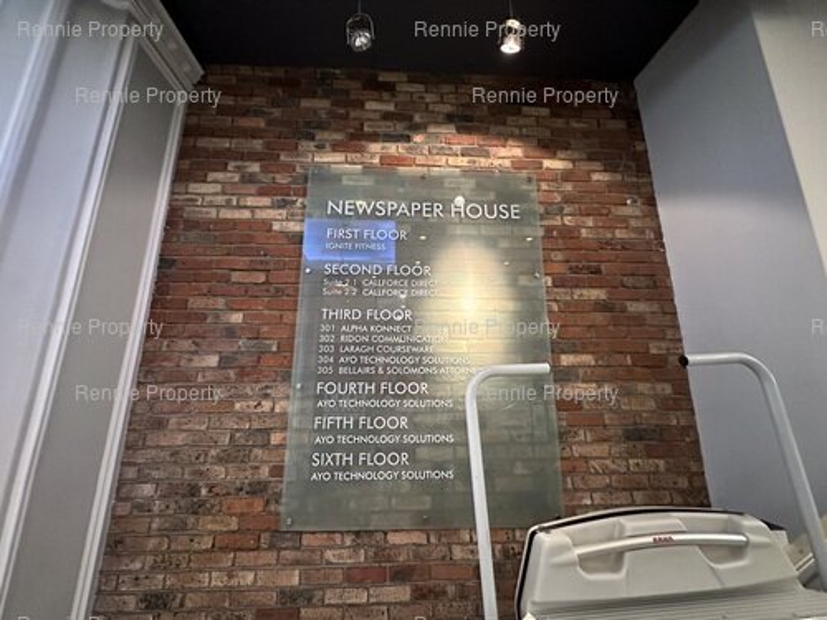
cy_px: 310
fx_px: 334
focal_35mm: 14
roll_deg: +0.3
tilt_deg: +13.8
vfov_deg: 85.7
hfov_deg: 102.1
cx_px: 414
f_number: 2.2
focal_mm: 2.22
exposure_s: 1/50
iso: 640
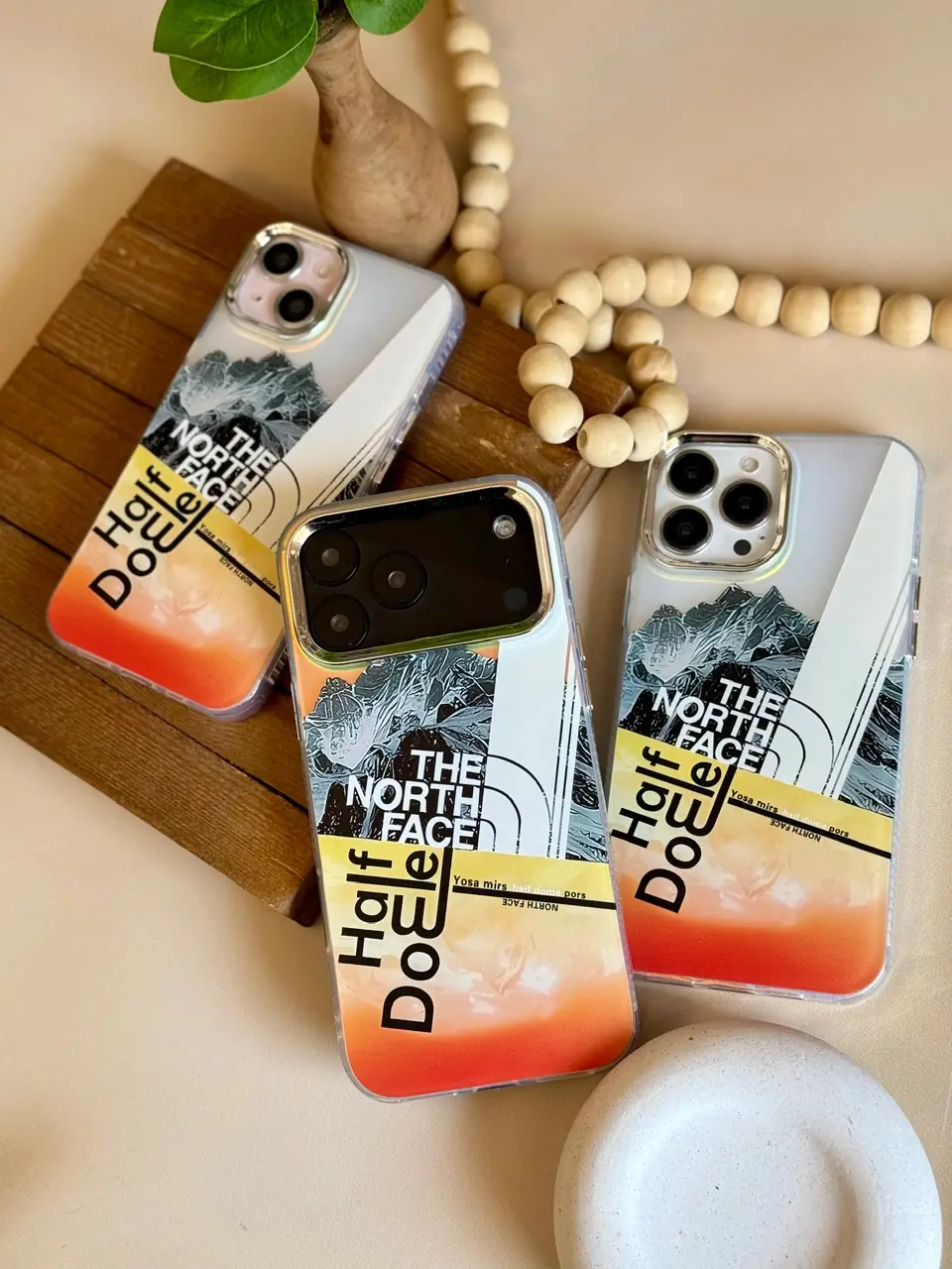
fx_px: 1760
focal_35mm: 48
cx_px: 476
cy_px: 634
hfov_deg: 30.3
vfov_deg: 39.7
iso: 64
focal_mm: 6.76
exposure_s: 1/203
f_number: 1.78
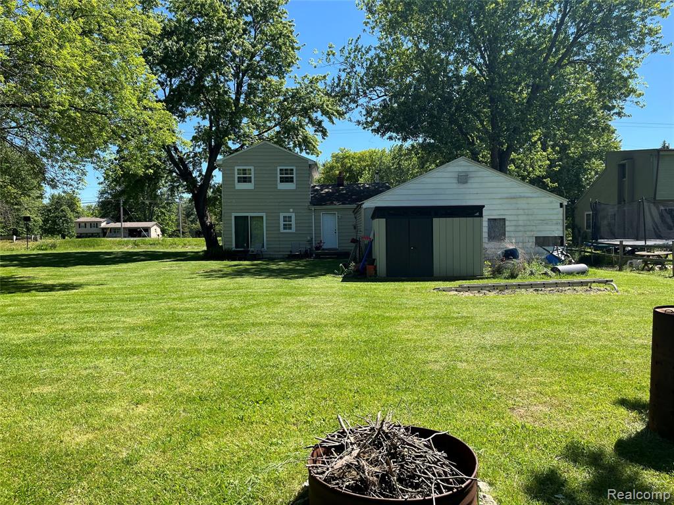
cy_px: 252
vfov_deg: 53.1
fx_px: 506
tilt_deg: -2.2
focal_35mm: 26
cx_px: 337
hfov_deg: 67.3
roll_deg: +0.7
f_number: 1.6
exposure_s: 1/1721
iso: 50
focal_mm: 5.1
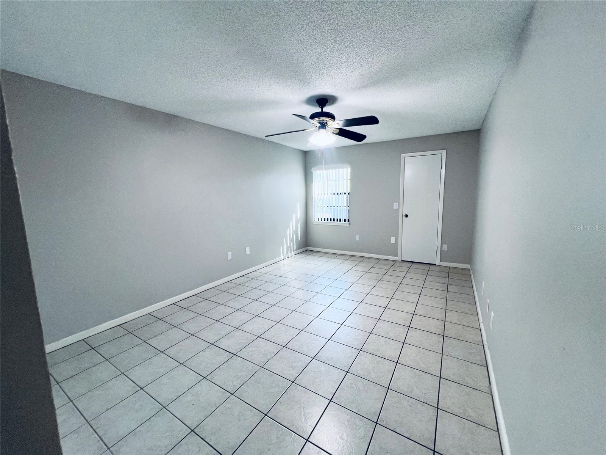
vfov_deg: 89.9
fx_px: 228
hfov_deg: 106.2
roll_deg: +2.9
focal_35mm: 13
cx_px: 303
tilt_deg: -7.0
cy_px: 228
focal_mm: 1.57
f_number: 1.8
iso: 125
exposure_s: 1/120
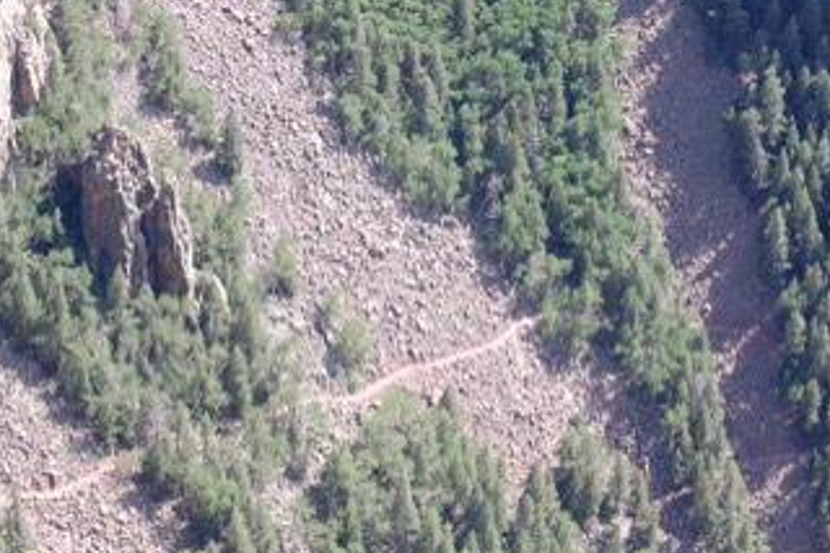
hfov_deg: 16.6
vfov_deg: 11.1
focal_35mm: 124
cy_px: 339
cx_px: 436
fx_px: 2852
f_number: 7.1
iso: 200
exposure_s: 1/200
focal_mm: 55
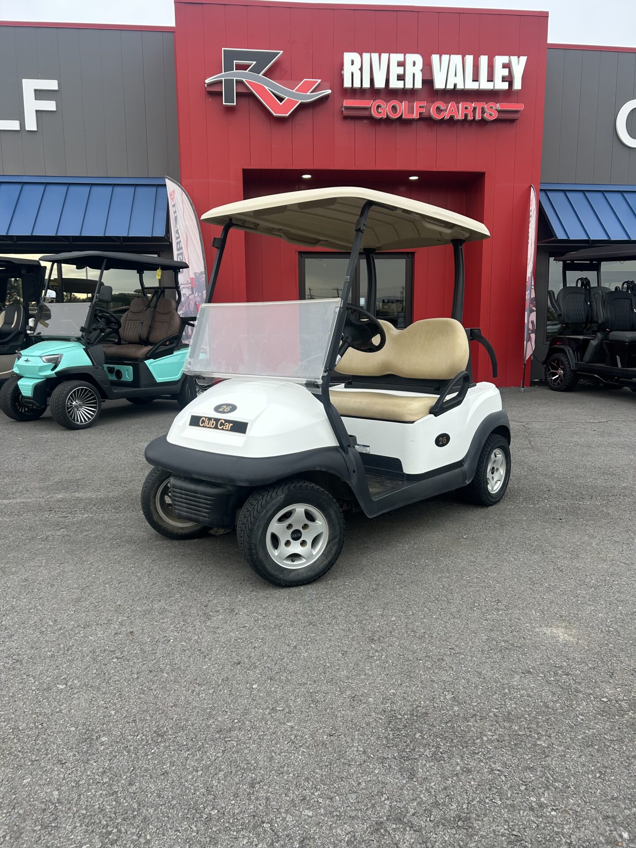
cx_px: 318
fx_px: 637
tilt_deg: -7.9
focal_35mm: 26
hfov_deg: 53.1
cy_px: 424
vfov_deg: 67.3
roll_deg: +0.2
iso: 50
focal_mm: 5.7
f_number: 1.5
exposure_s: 1/312
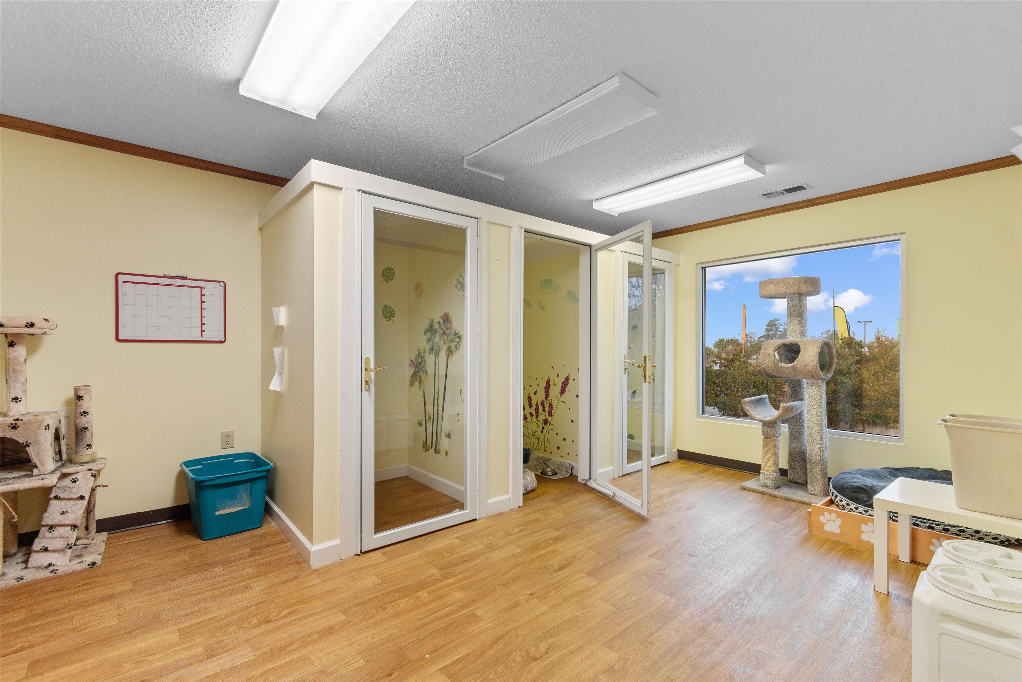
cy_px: 341
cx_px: 511
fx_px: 426
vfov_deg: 77.3
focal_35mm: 15
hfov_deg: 100.4
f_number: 4.5
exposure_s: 1/1.25
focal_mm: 10
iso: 100
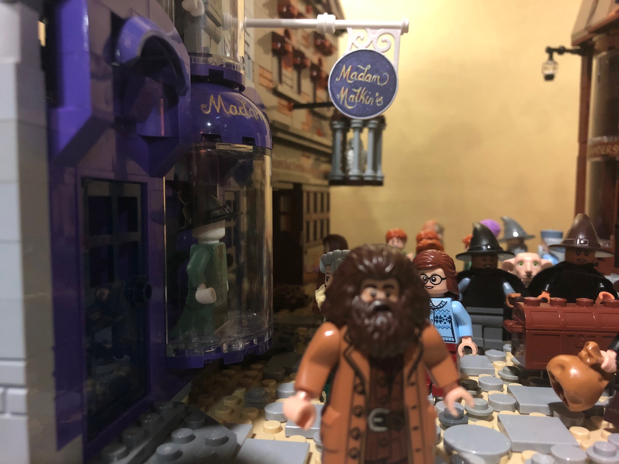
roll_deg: -0.1
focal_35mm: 28
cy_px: 232
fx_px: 501
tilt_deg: -2.9
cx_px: 310
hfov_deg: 63.4
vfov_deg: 49.7
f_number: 1.8
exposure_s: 1/4
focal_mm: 3.99
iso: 100
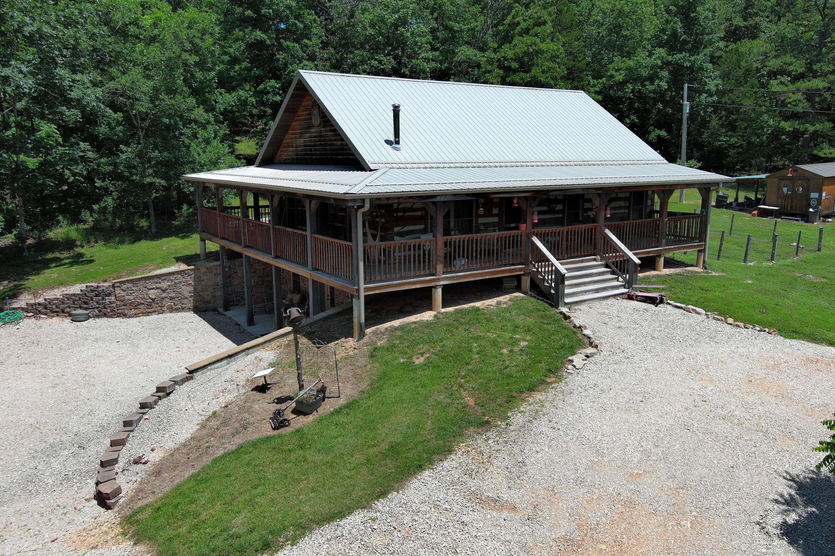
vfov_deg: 45.0
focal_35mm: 29
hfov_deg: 63.7
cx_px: 418
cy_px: 278
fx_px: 673
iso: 101
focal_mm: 10.57
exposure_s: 1/1613
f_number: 2.8
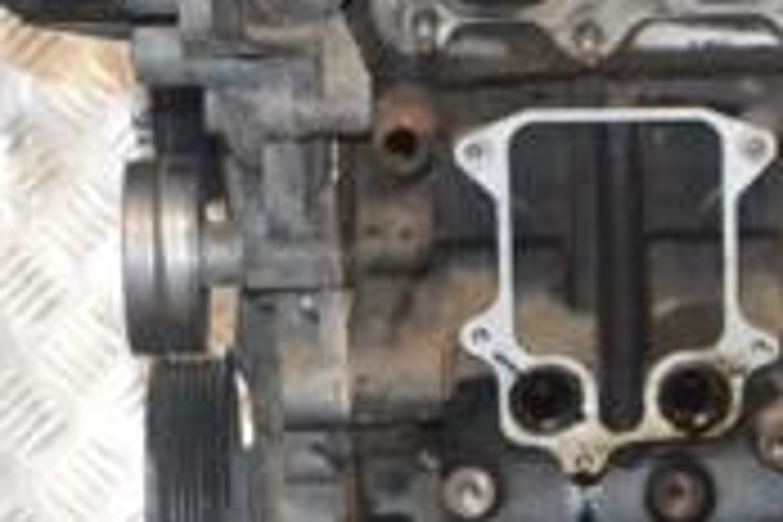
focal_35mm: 186
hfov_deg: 10.9
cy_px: 220
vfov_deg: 7.4
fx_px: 4045
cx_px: 842
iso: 3200
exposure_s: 1/60
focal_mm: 36
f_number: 7.1
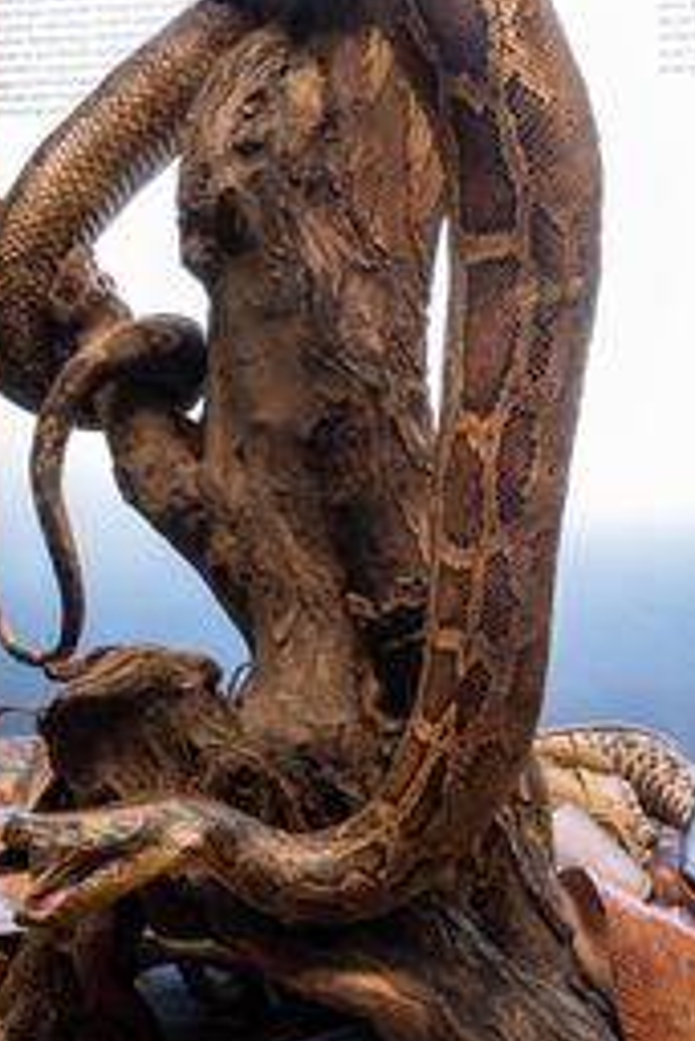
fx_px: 2024
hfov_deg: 19.4
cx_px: 177
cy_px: 272
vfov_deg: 28.4
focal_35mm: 70
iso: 125
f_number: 11
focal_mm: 35
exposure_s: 3
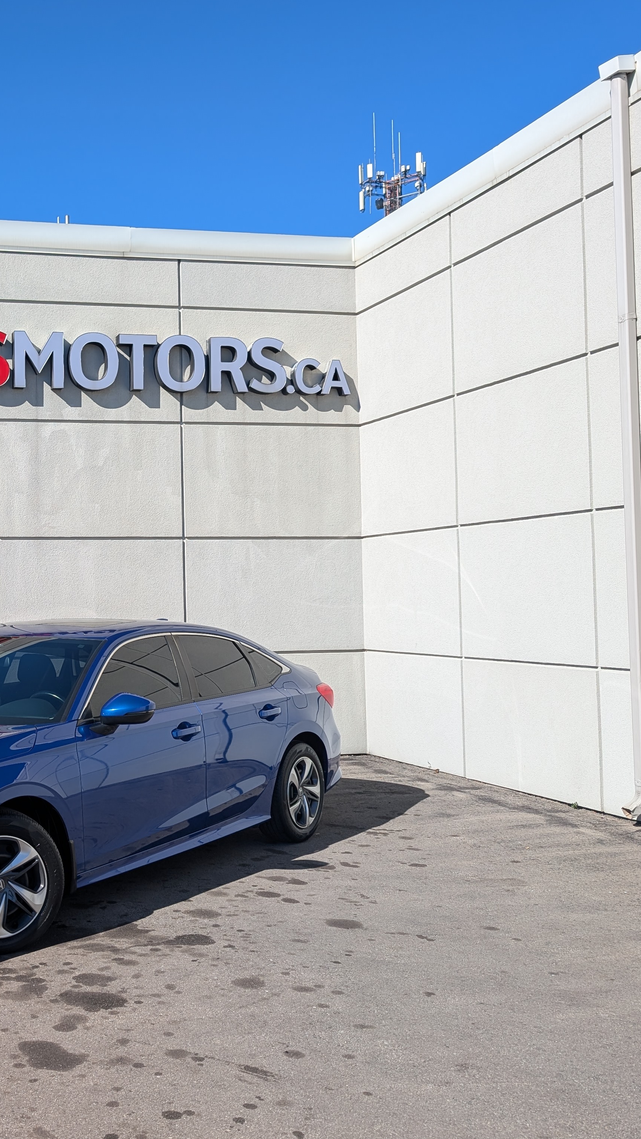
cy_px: 570
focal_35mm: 35
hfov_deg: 30.8
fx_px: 1057
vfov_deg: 56.6
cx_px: -29
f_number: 1.68
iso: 20
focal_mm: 6.9
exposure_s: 1/1011
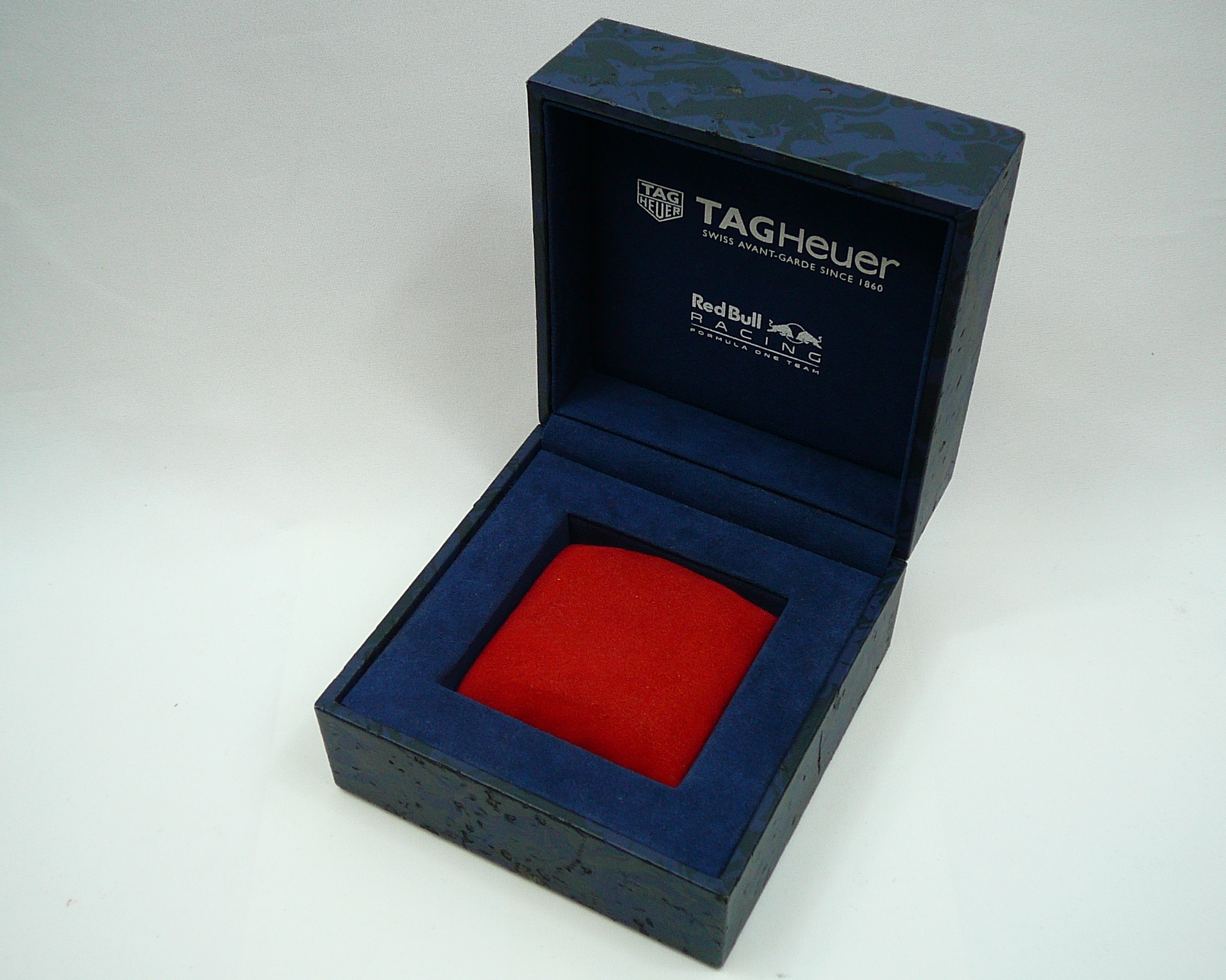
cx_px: 632
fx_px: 1560
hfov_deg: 42.9
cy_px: 492
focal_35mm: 43
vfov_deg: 34.9
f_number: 3.1
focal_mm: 6.1
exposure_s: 1/40
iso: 80
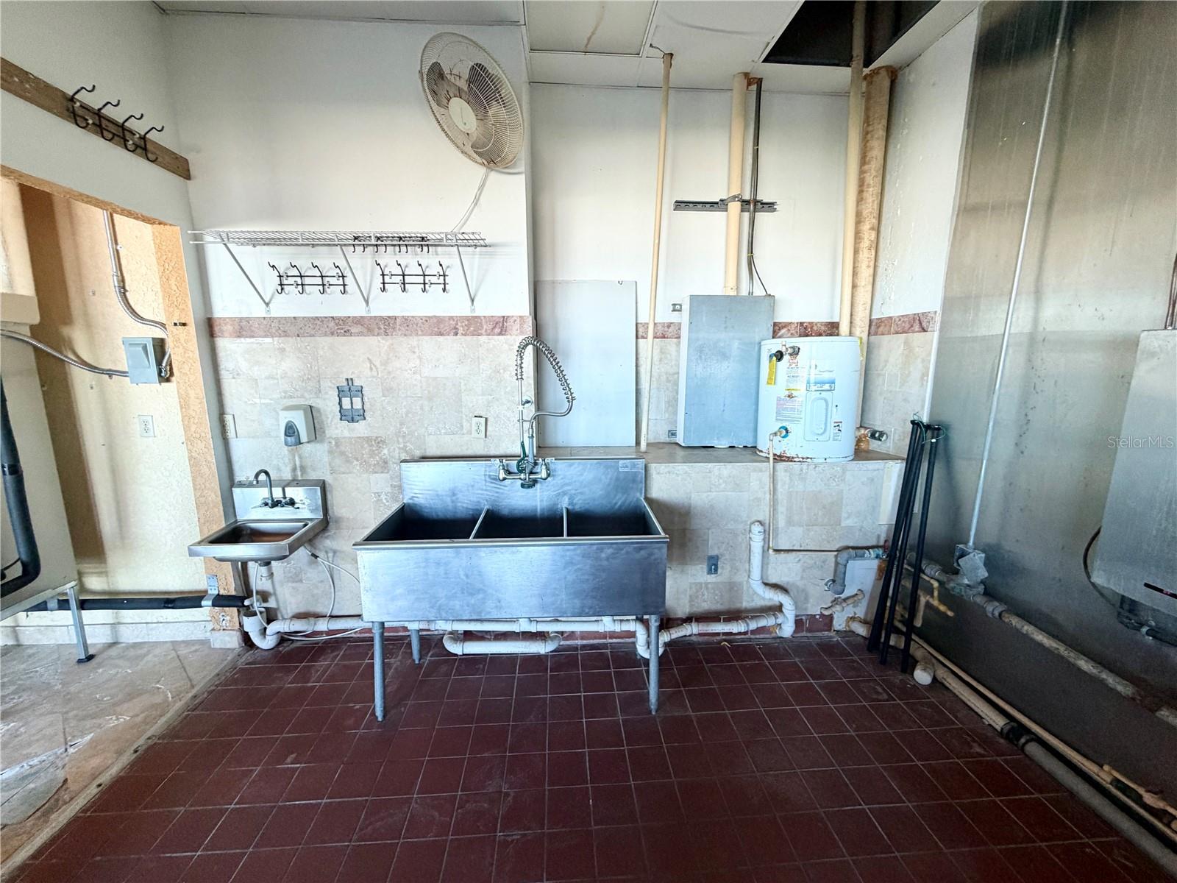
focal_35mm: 14
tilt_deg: -10.6
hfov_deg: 102.1
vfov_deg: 85.7
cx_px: 588
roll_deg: +0.7
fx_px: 476
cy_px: 442
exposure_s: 1/60
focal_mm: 2.22
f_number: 2.2
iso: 200
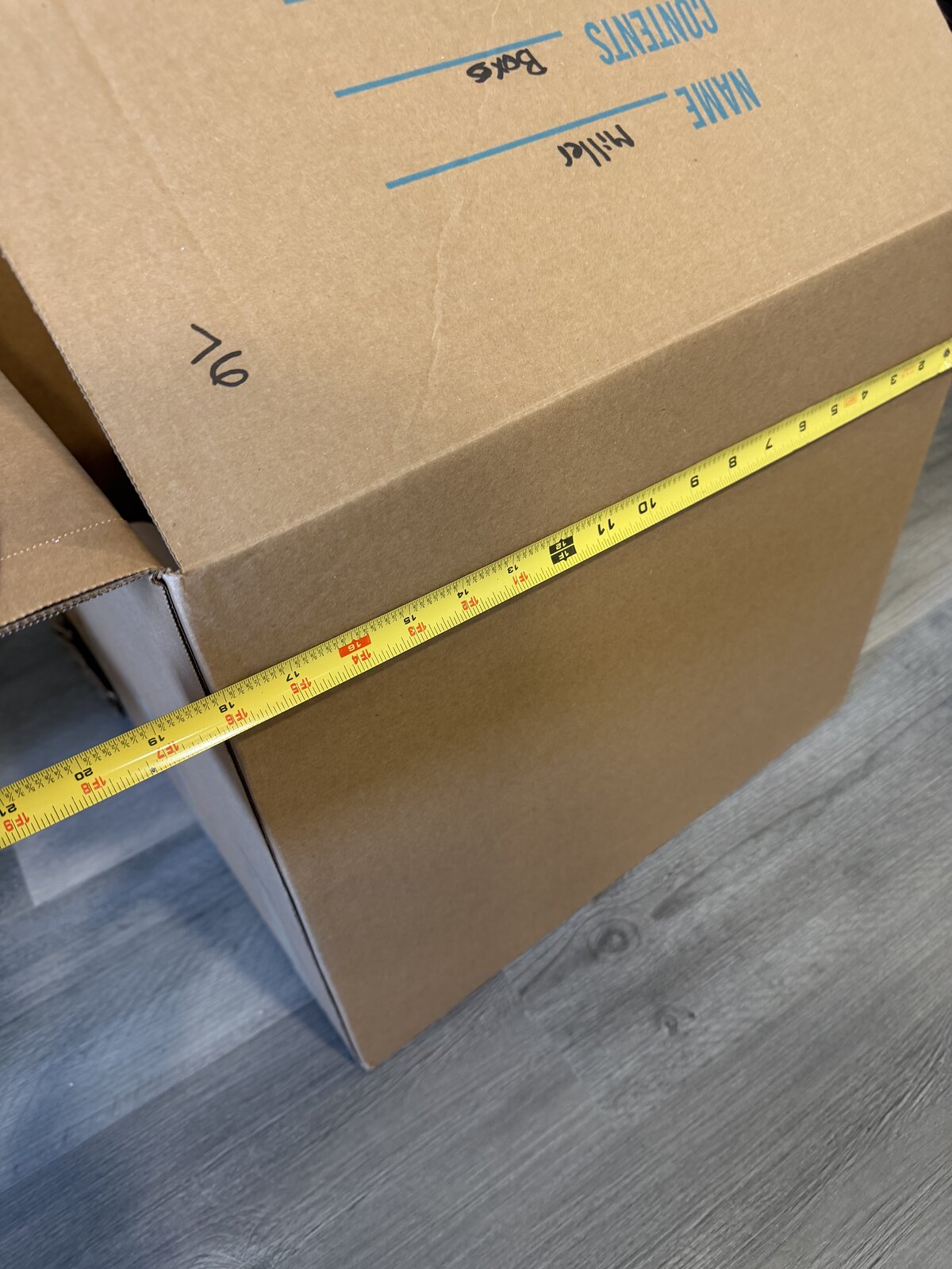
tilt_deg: -44.9
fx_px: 880
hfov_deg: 56.8
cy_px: 634
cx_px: 476
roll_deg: +6.3
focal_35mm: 24
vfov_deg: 71.6
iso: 250
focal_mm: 6.76
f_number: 1.78
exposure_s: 1/60
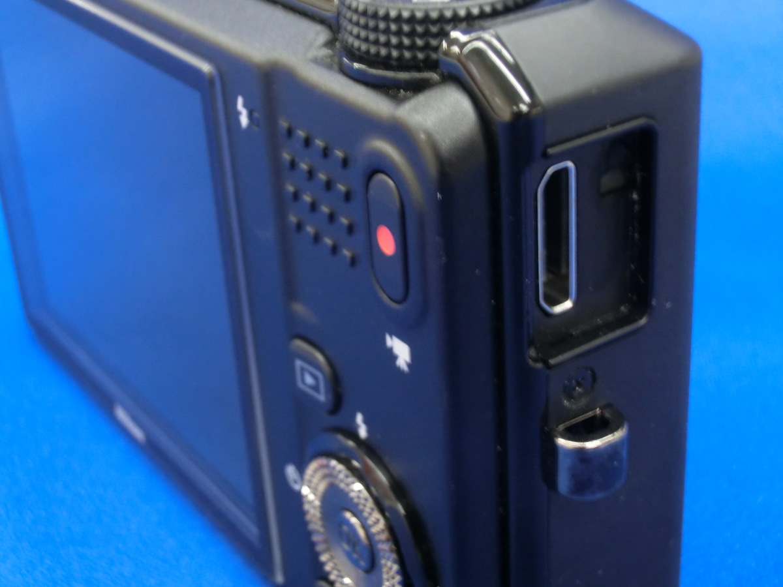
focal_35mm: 69
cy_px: 294
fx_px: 1561
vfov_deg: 21.3
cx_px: 392
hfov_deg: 28.2
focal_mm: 12.29
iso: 800
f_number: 12.1
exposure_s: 1/6
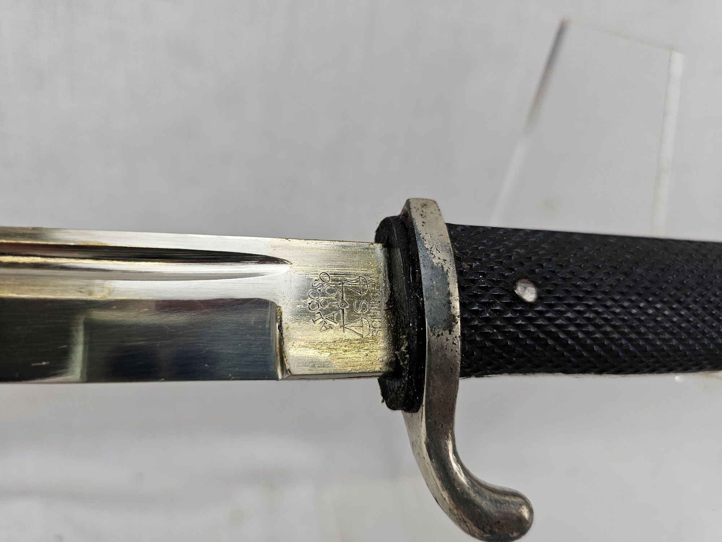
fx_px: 480
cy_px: 271
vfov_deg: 58.9
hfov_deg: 73.9
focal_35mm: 23
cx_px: 361
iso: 40
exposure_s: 1/100
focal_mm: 6.3
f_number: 1.7
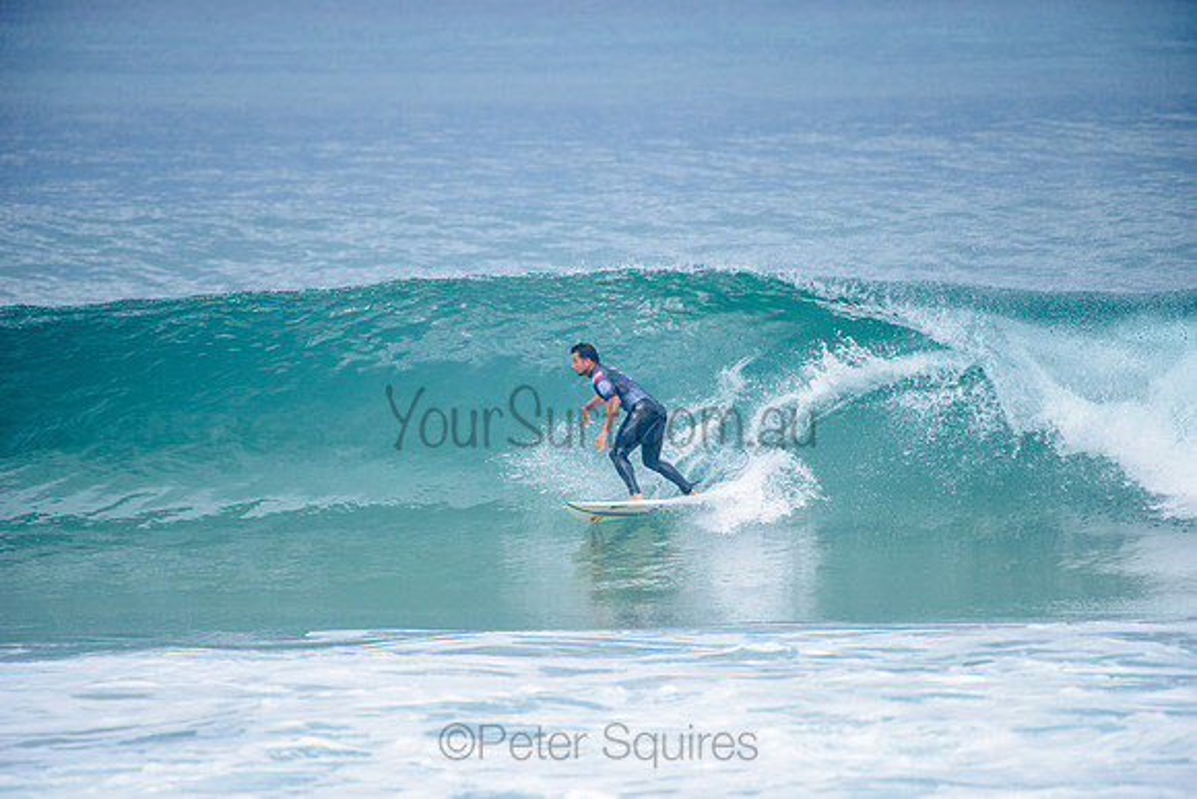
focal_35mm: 500
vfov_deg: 2.8
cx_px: 598
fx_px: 16628
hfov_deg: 4.1
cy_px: 400
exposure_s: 1/2000
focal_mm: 500
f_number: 5.6
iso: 320
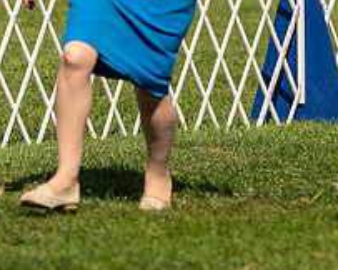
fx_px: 4817
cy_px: -42
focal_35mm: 482
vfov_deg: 3.2
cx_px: 287
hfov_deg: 4.0
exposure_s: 1/2500
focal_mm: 154
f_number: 3.2
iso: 100
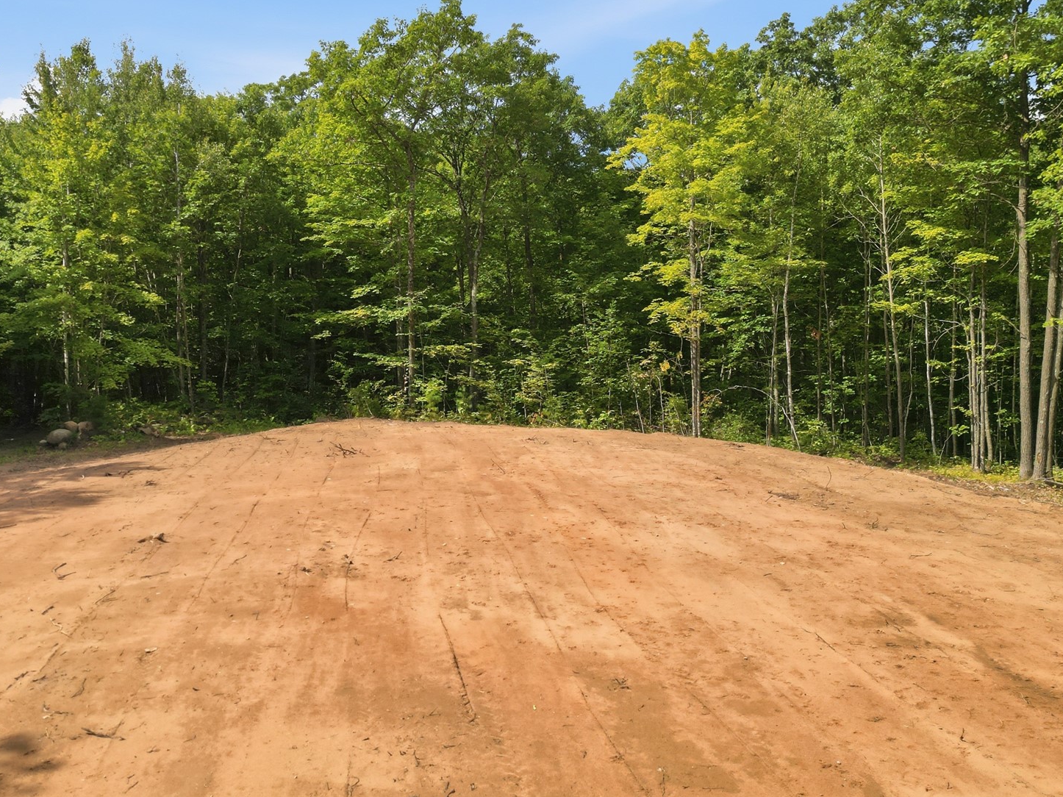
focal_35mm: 34
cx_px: 439
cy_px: 316
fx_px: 1044
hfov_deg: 53.7
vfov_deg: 41.6
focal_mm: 6.7
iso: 100
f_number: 1.7
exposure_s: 1/400
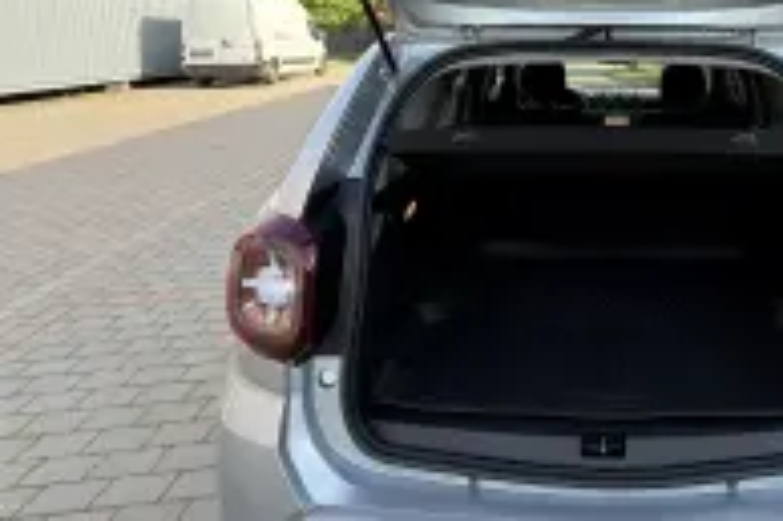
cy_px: 81
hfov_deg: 62.4
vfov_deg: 44.7
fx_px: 587
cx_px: 613
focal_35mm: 27
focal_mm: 2.22
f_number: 2.2
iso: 50
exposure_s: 1/146
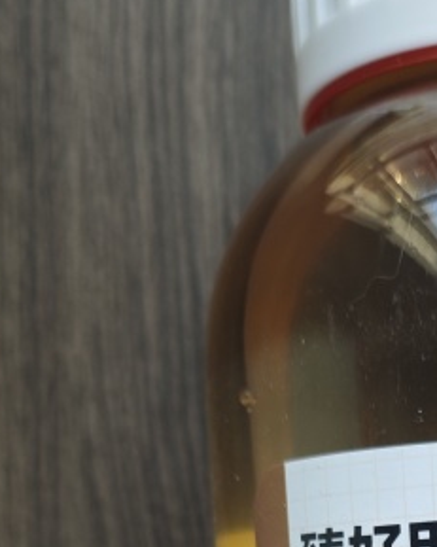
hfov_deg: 17.8
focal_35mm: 83
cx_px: 486
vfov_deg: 20.3
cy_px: 785
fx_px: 1343
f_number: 1.6
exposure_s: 1/100
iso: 100
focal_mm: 6.55
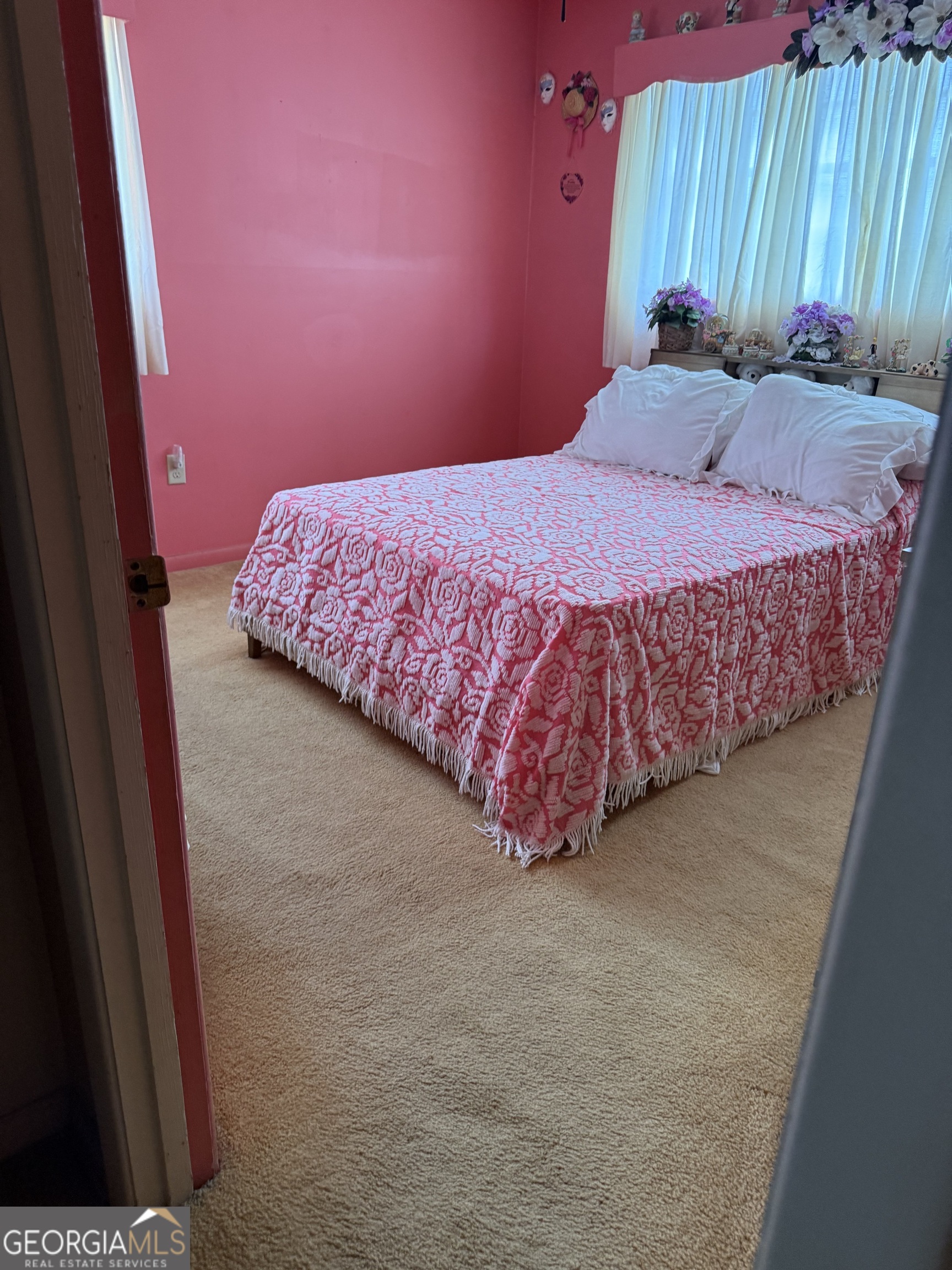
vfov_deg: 71.6
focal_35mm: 24
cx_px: 476
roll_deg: +0.2
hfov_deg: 56.8
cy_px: 635
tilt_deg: -21.5
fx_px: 880
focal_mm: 6.76
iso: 320
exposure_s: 1/60
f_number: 1.78
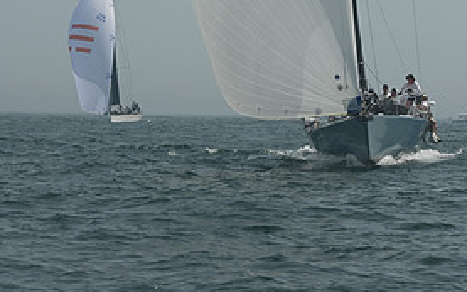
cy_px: -150
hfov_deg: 7.6
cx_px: 301
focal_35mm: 277
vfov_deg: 4.7
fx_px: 3525
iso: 320
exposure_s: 1/1250
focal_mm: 130
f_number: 10
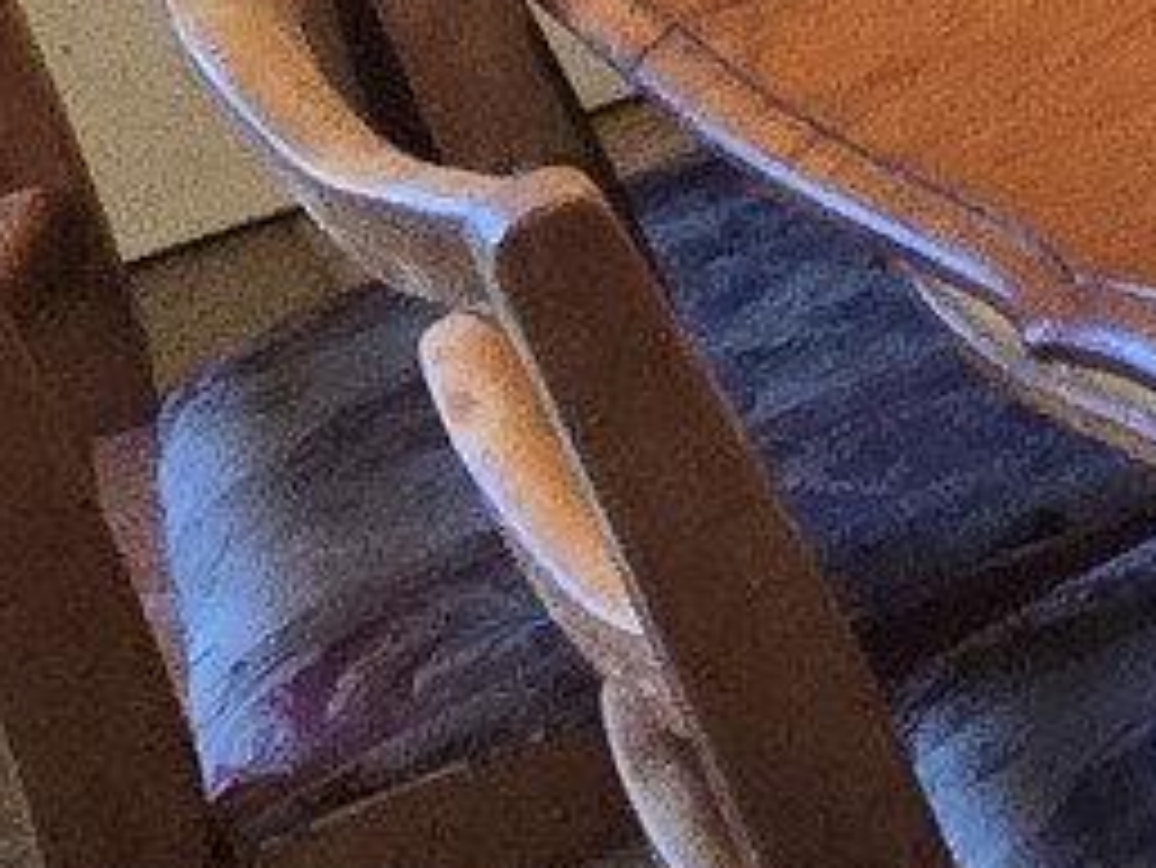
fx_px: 3241
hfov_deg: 12.2
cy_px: -1079
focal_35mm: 97
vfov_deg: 12.6
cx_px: 3266
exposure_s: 1/60
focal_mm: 2.2
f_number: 2.2
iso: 400
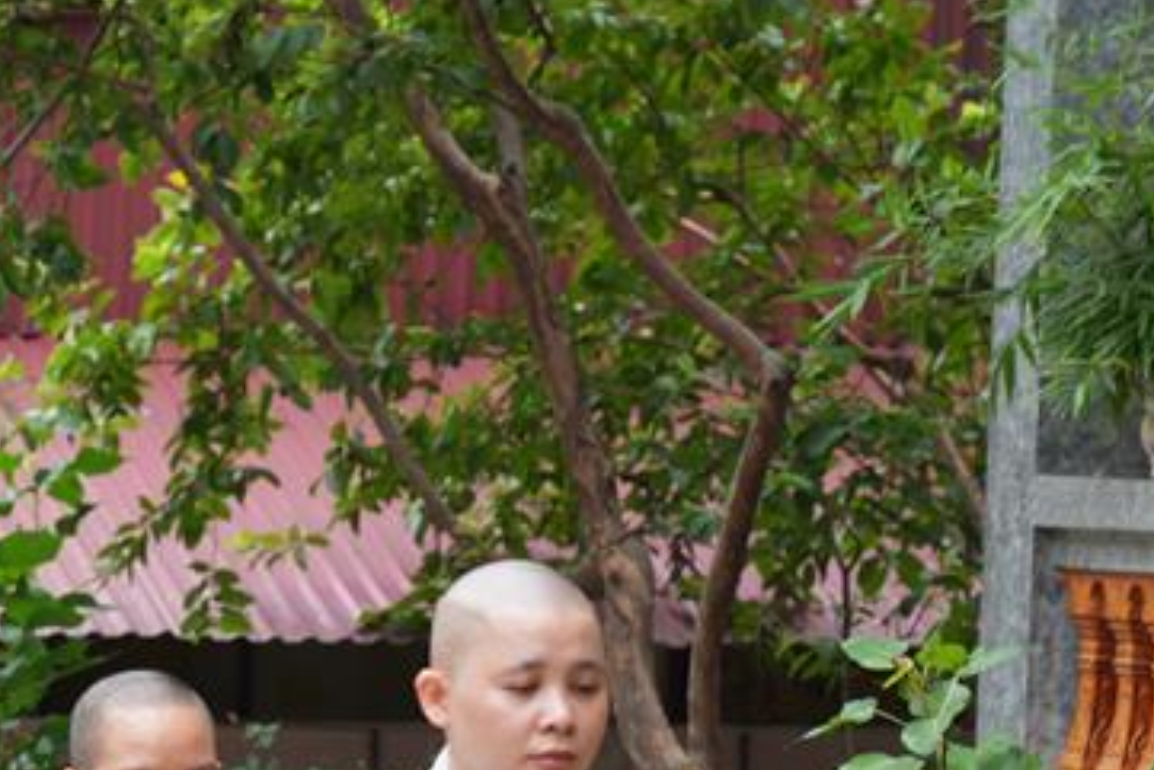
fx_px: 6926
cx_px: 42
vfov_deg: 6.3
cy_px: 1010
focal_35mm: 216
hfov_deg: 9.5
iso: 100
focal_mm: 65
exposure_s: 1/200
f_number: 4
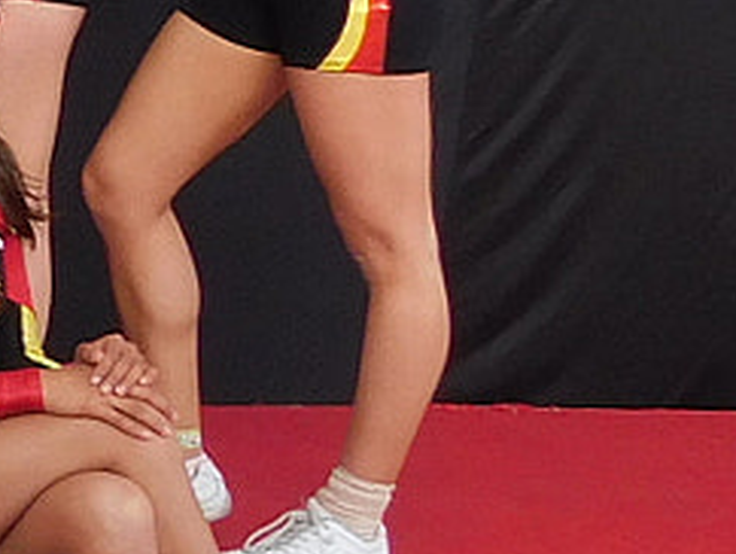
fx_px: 4214
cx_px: -1186
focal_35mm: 198
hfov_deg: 8.8
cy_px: -125
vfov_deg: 7.4
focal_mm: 5.3
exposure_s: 1/30
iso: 125
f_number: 3.2
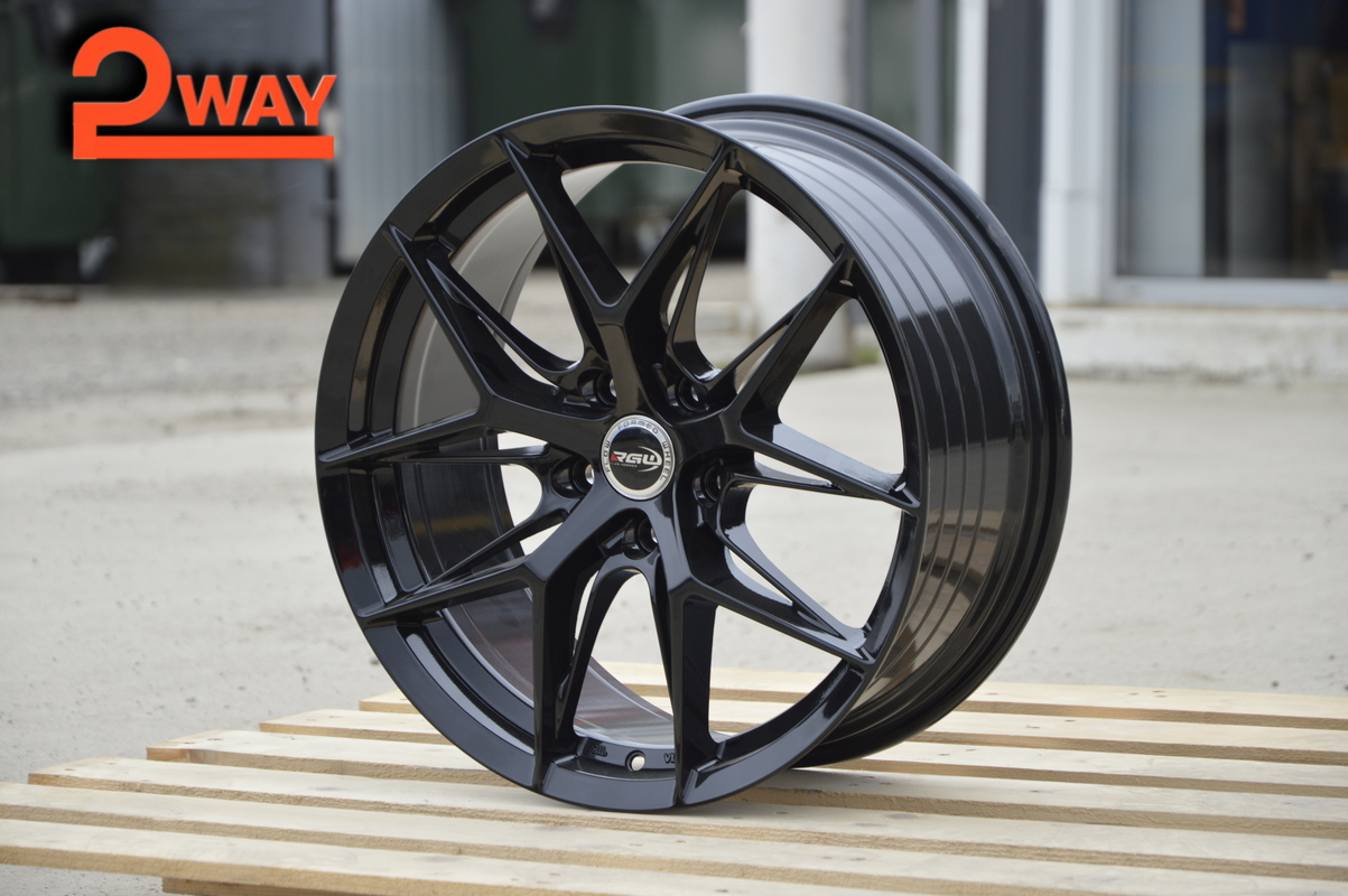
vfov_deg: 9.3
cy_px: 448
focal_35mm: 147
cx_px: 674
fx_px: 5500
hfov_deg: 14.0
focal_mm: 98
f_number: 5.6
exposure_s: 1/125
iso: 220
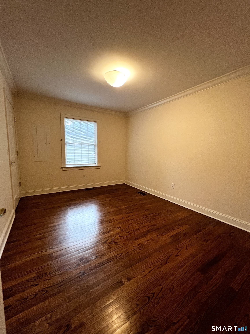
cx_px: 125
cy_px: 167
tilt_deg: -6.5
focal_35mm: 13
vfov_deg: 106.2
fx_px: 125
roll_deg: -0.6
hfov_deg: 89.9
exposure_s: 1/60
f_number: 1.8
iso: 250
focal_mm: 1.57
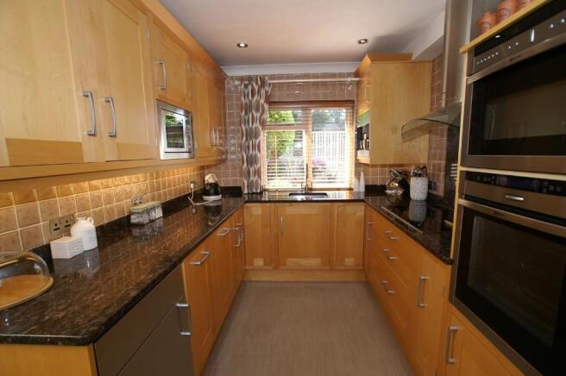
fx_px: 259
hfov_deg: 95.0
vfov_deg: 71.9
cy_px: 188
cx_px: 283
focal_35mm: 16
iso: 160
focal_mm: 11
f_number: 5
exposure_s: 1/60
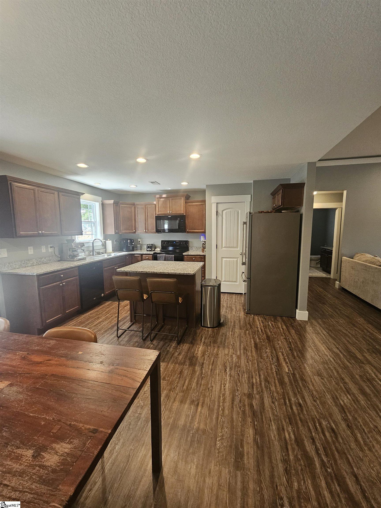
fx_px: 191
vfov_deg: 106.2
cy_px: 254
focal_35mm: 13
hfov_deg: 89.9
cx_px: 190
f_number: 2.2
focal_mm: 2.2
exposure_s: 1/77.4
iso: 320
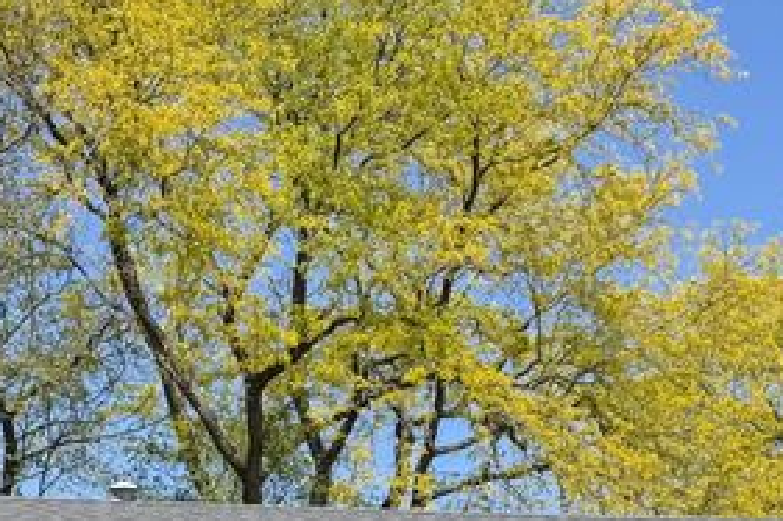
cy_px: 1009
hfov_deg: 22.4
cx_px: 463
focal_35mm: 91
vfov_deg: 13.2
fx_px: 1978
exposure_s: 1/2110
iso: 80
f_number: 1.78
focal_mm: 6.76
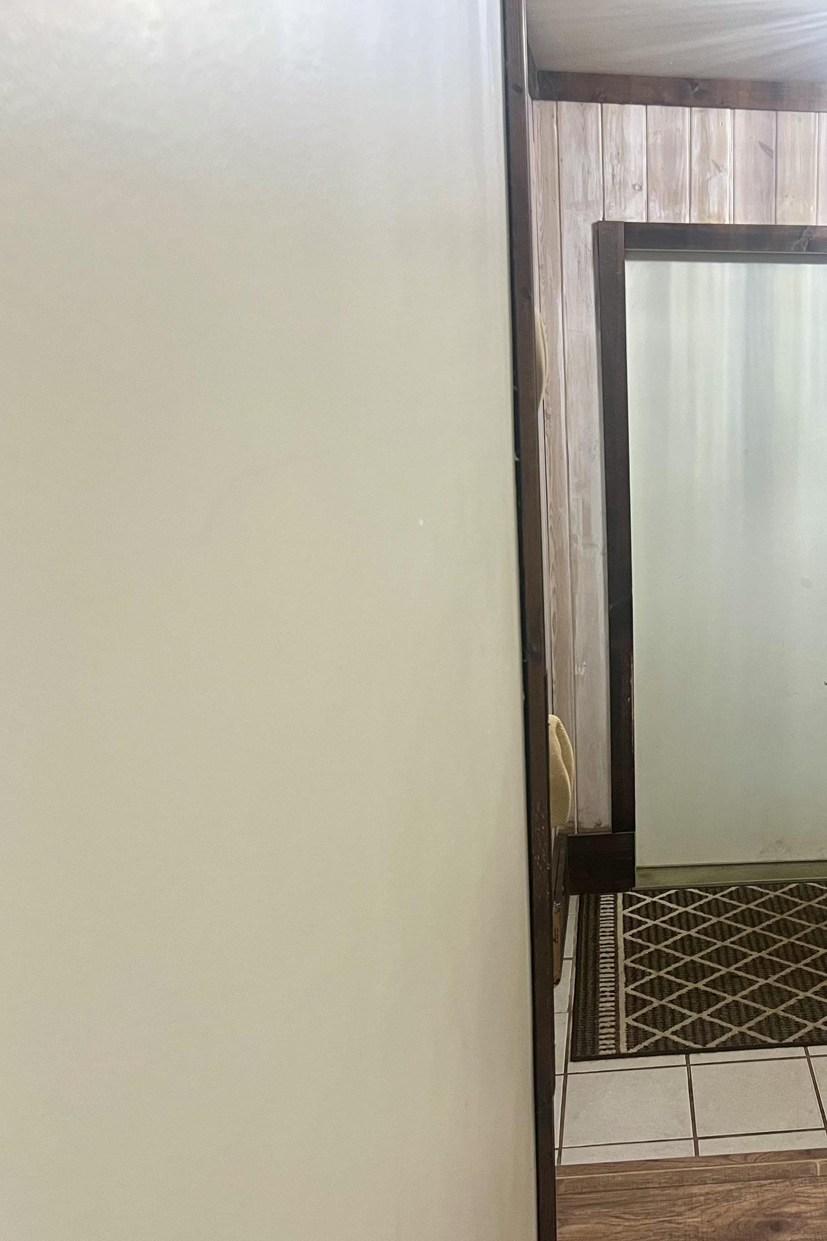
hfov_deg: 33.3
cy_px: 631
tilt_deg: -13.7
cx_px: 800
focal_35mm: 37
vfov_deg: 51.9
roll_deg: -0.2
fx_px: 1275
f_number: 1.5
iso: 250
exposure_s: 1/60
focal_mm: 5.7
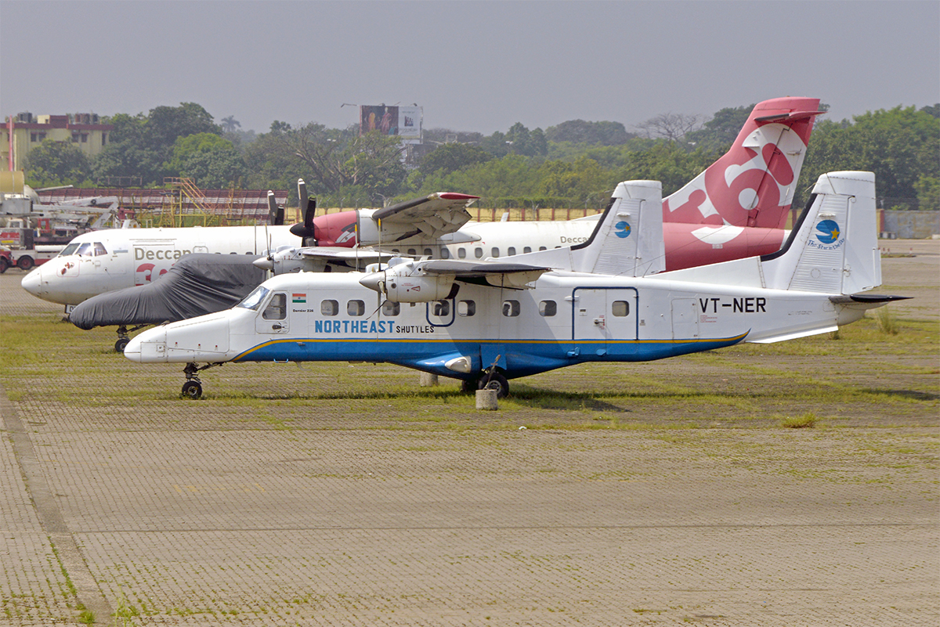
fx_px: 4440
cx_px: 470
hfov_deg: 12.1
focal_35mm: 170
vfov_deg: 8.1
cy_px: 314
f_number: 8
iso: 320
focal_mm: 170
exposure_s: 1/640
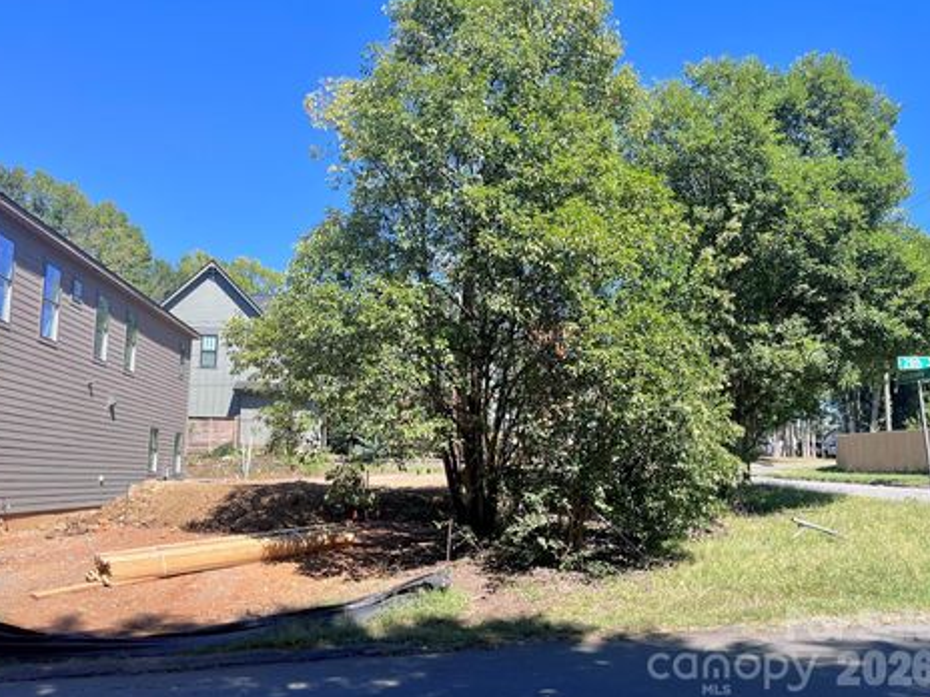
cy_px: 327
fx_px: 752
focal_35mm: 28
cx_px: 441
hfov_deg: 63.4
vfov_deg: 49.7
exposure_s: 1/1580
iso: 50
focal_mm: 5.1
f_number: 1.6
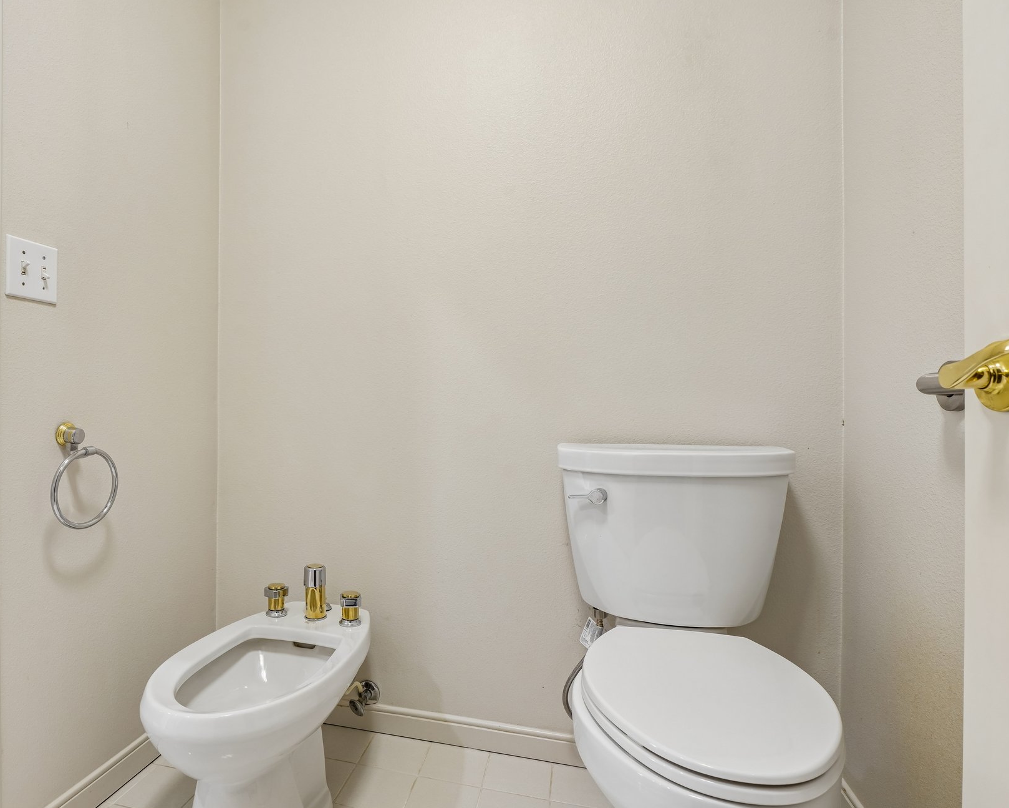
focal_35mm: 19
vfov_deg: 70.9
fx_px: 567
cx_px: 387
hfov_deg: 81.9
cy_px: 410
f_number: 8
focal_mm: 16
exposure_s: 1/10
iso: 400
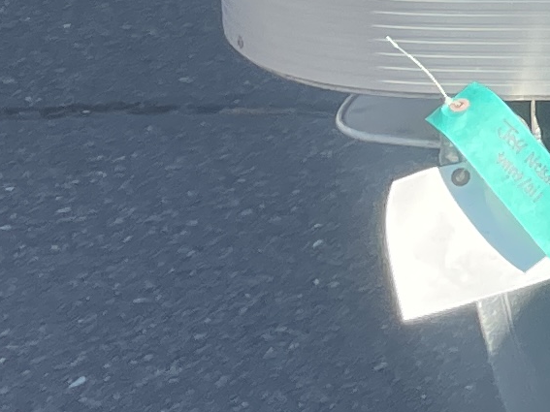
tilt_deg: -10.8
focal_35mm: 185
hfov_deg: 8.6
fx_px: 2939
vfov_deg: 7.6
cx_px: 1725
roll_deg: -2.9
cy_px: -452
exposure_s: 1/1383
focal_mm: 4.2
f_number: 1.6
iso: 32
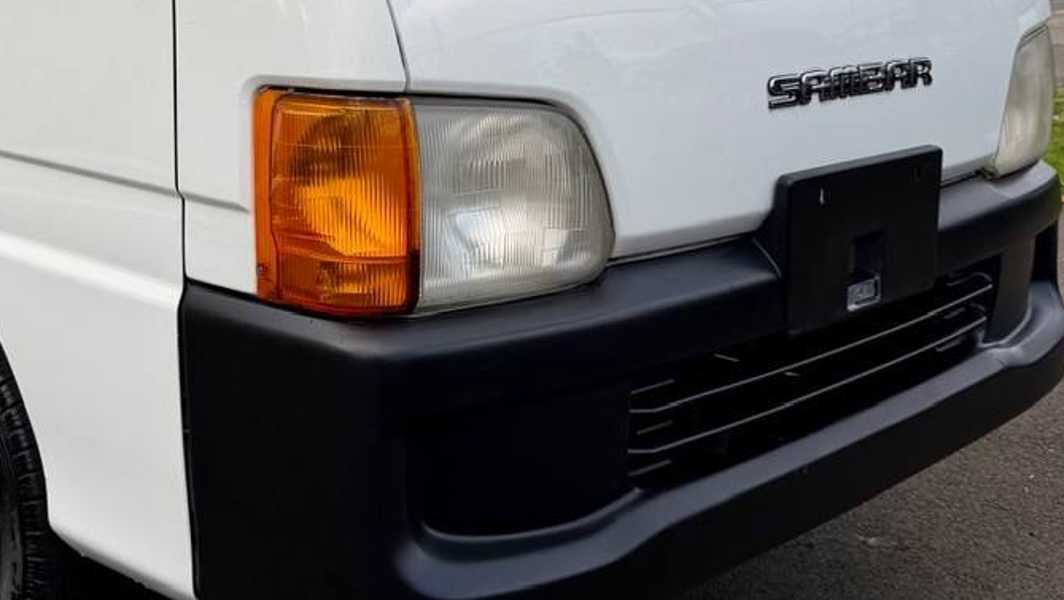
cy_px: 80
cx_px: 272
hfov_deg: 40.2
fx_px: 1411
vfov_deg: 23.5
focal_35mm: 50
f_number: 1.78
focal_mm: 6.76
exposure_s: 1/1361
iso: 80
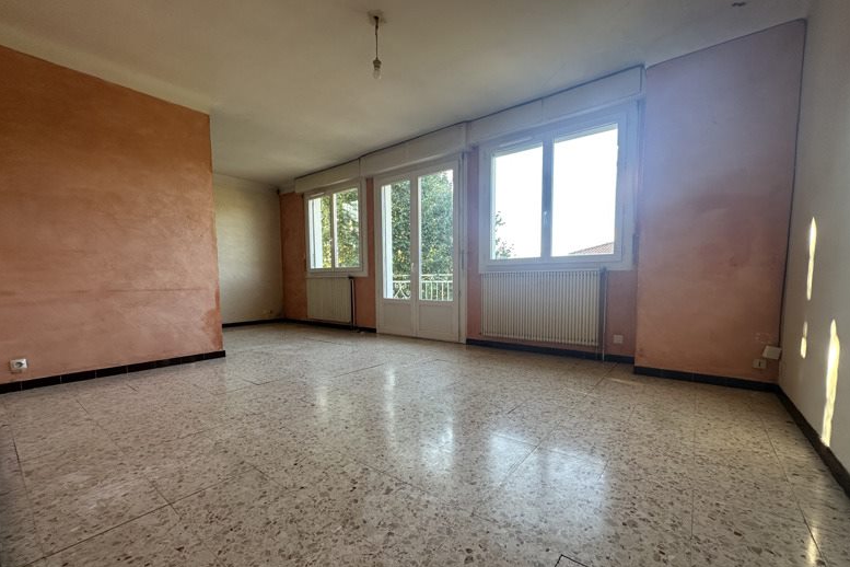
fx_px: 354
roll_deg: +0.8
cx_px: 436
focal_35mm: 15
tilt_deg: -4.1
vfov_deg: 77.1
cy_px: 311
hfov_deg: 100.4
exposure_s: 1/99
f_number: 2.2
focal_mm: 2.22
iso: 100
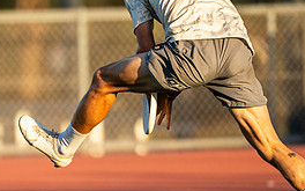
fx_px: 9168
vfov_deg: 1.2
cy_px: 193
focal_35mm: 1103
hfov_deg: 1.9
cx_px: 30
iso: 160
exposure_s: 1/1250
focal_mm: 300
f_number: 3.2
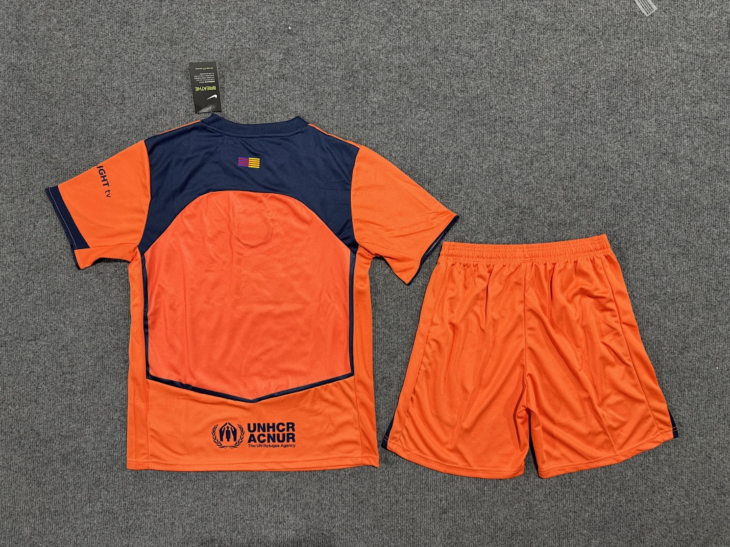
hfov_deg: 71.6
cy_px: 274
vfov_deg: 56.8
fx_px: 506
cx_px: 365
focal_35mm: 24
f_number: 1.78
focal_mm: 6.76
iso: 160
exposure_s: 1/50
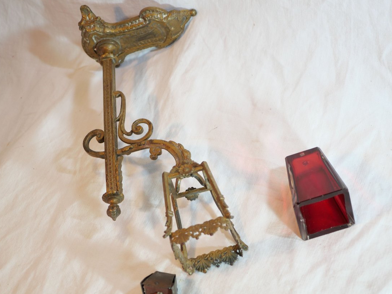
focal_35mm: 66
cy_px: 148
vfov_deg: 22.2
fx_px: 747
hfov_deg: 29.4
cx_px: 211
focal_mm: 30
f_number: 3.5
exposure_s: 1/125
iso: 400
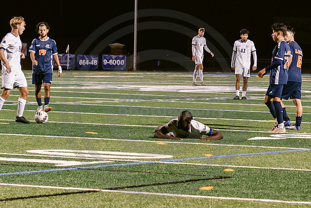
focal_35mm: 251
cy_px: 166
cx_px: 171
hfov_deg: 8.2
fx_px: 2170
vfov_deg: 5.5
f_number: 3.2
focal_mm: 70
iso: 2500
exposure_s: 1/250
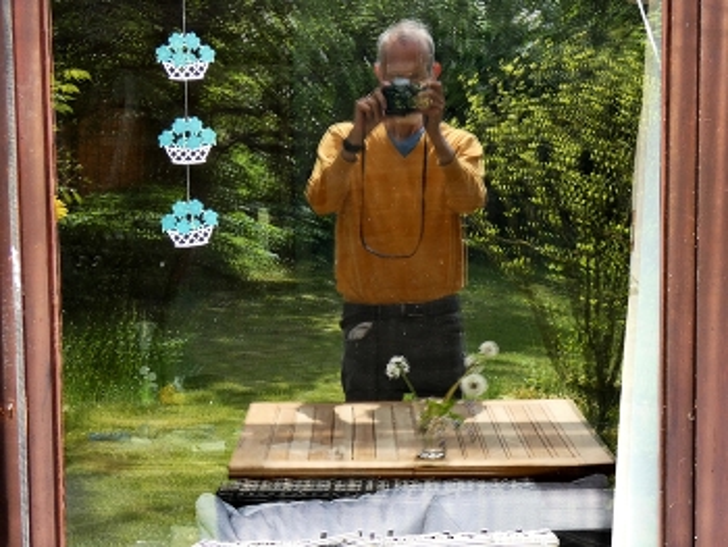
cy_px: 274
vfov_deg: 18.7
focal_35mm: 79
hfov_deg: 24.7
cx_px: 364
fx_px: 1663
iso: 100
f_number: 4.5
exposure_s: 1/80
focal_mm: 14.1
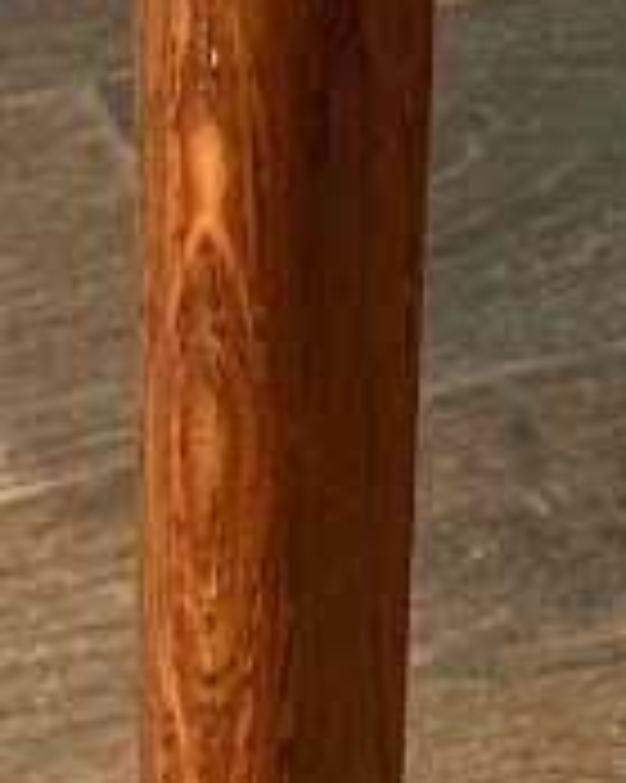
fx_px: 7510
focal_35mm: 324
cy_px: -1026
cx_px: 297
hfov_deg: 4.8
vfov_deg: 5.8
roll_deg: +1.4
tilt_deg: -26.8
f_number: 1.78
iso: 200
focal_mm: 6.76
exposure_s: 1/33
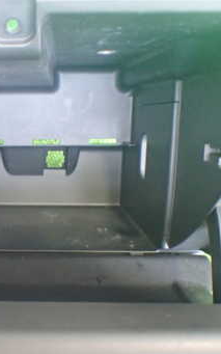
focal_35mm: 56
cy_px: 216
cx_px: 1
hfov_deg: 22.3
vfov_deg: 36.1
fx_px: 540
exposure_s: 1/40
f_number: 2.3
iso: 800
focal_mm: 5.4
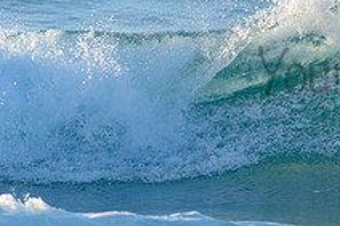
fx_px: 12910
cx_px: 423
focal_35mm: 1368
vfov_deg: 1.0
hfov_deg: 1.5
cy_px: 57
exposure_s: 1/2000
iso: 400
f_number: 5.6
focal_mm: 500
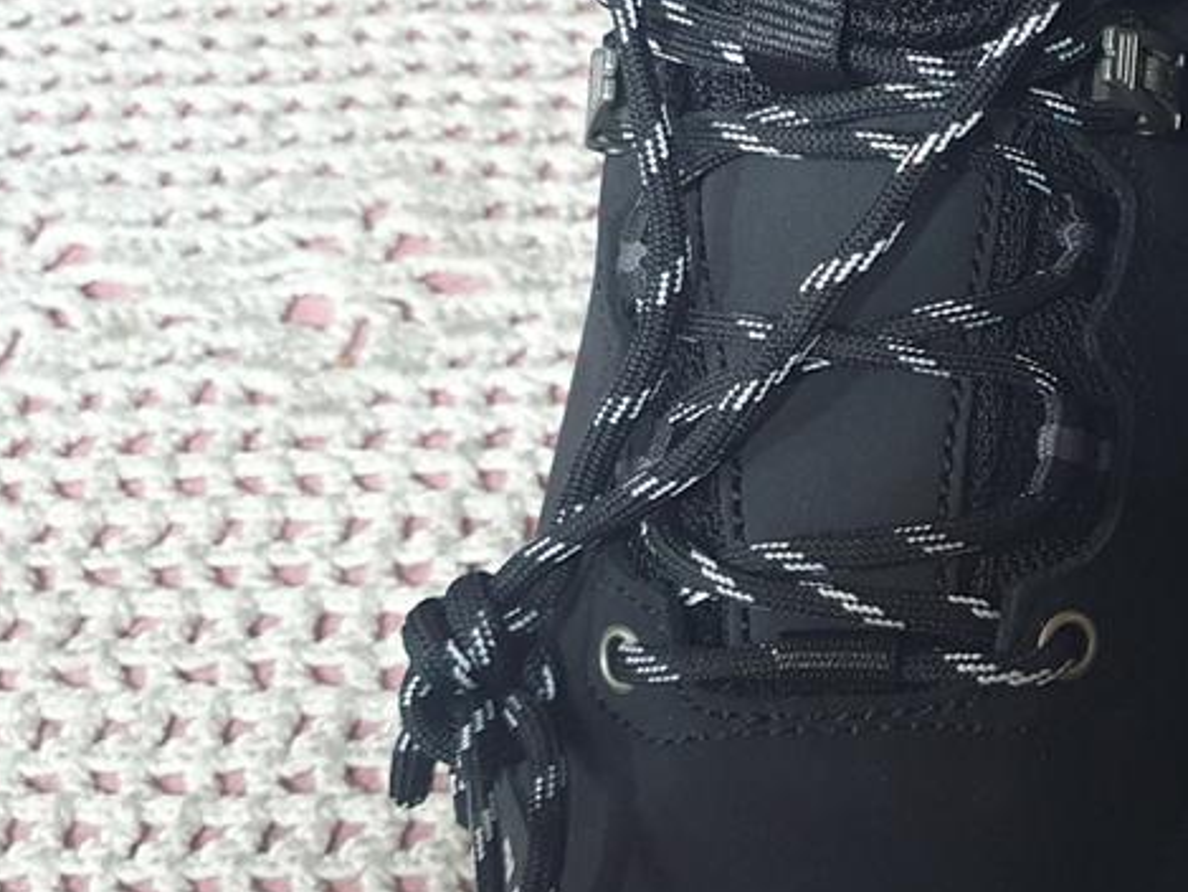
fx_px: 2437
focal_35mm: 71
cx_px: 1256
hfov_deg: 25.7
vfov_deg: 20.7
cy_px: 355
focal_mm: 4.32
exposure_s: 1/40
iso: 320
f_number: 1.5
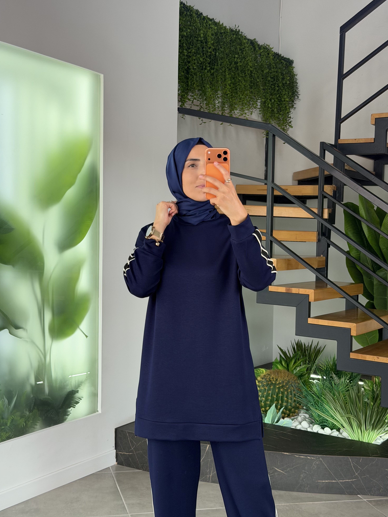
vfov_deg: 38.9
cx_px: 197
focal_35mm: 49
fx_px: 732
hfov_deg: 29.7
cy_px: 262
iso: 64
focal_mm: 6.76
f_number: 1.78
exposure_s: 1/201
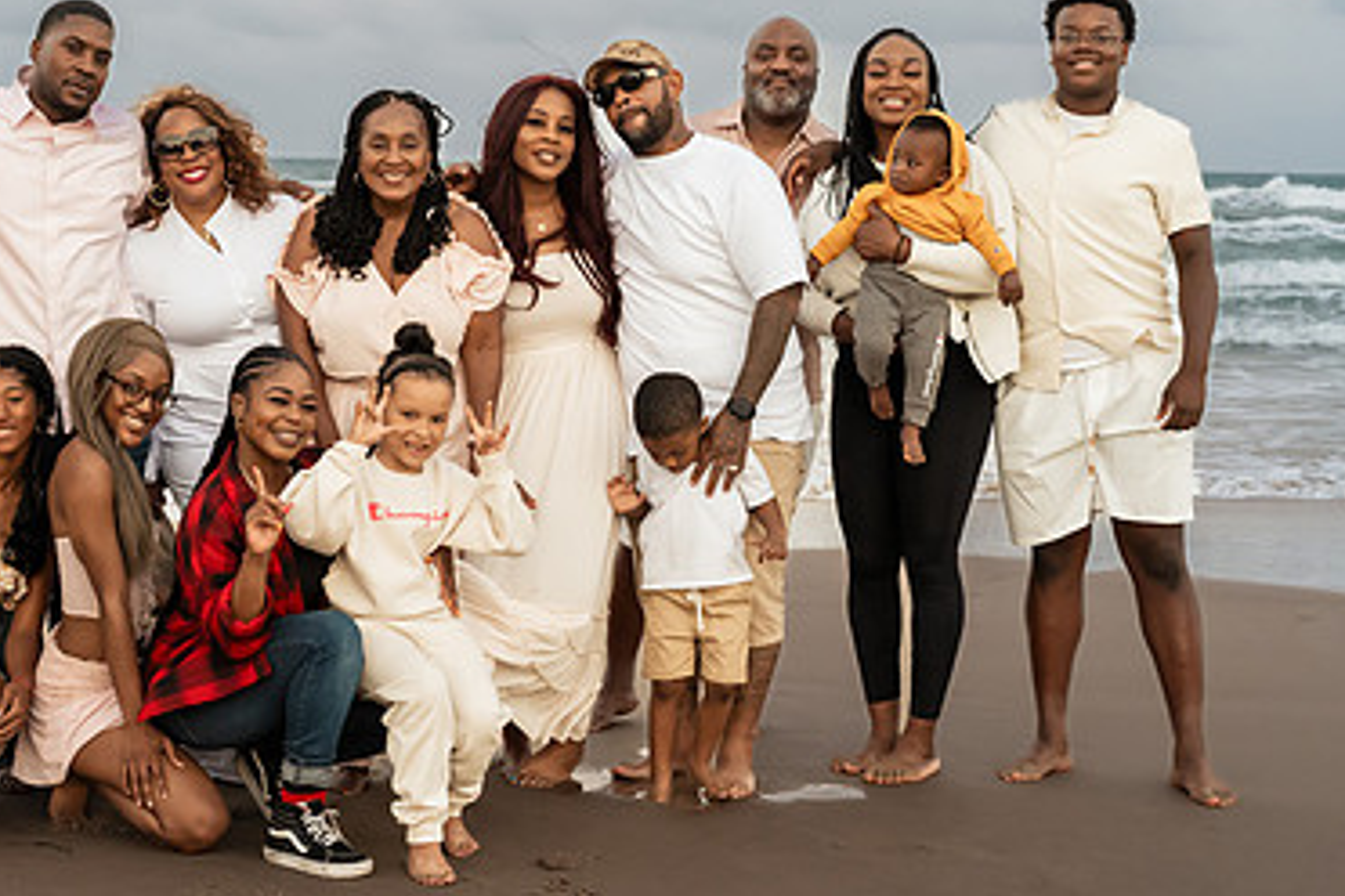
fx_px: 2914
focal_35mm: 78
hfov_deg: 25.8
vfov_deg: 17.5
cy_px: 359
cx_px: 412
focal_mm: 50
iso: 4000
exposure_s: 1/200
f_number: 5.6
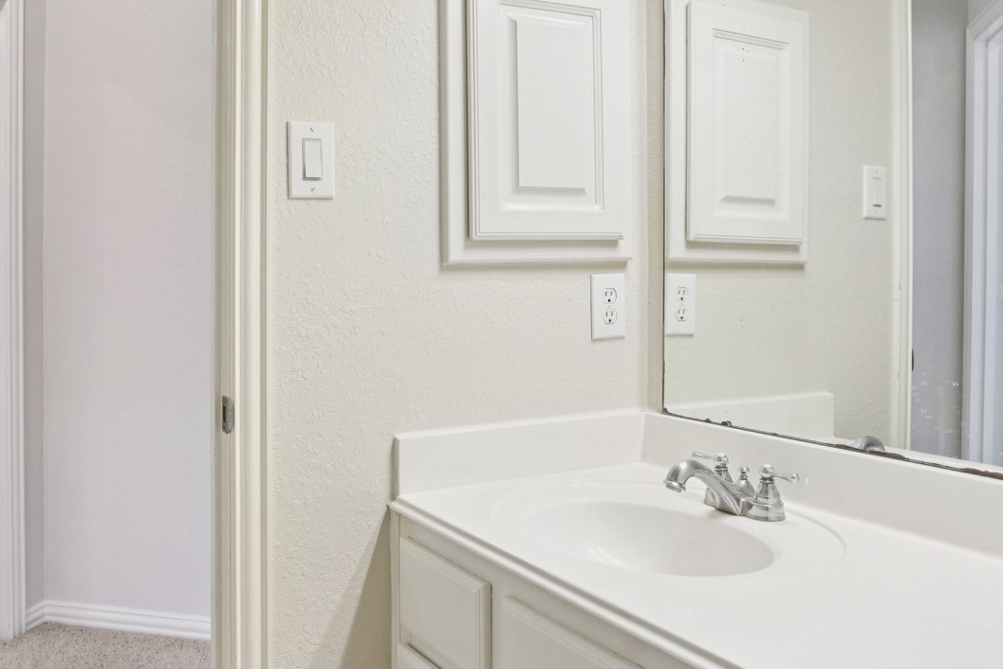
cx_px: 412
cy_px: 287
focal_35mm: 31
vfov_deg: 42.2
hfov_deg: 59.9
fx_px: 864
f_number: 8
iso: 400
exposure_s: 1/45
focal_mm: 16
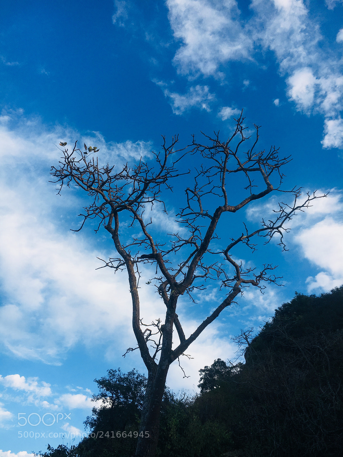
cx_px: 172
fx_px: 383
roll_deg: -4.3
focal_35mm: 29
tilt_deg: +42.9
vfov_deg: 61.7
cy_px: 228
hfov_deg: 48.2
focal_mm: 4.15
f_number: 2.2
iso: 25
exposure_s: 1/1221
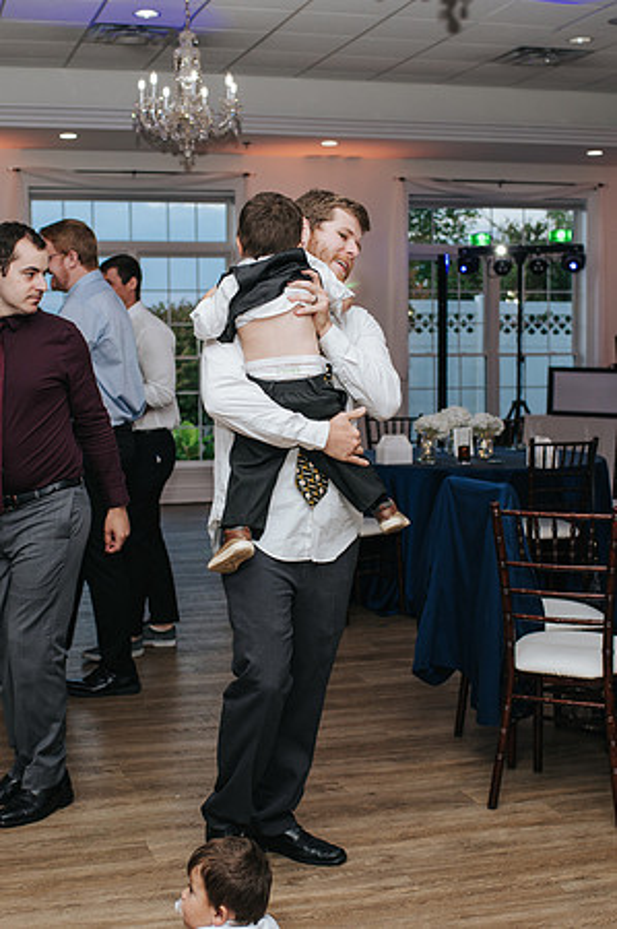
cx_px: 243
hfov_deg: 25.6
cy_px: 464
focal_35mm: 53
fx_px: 1354
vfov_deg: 37.8
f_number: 3.2
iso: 800
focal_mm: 35
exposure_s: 1/200
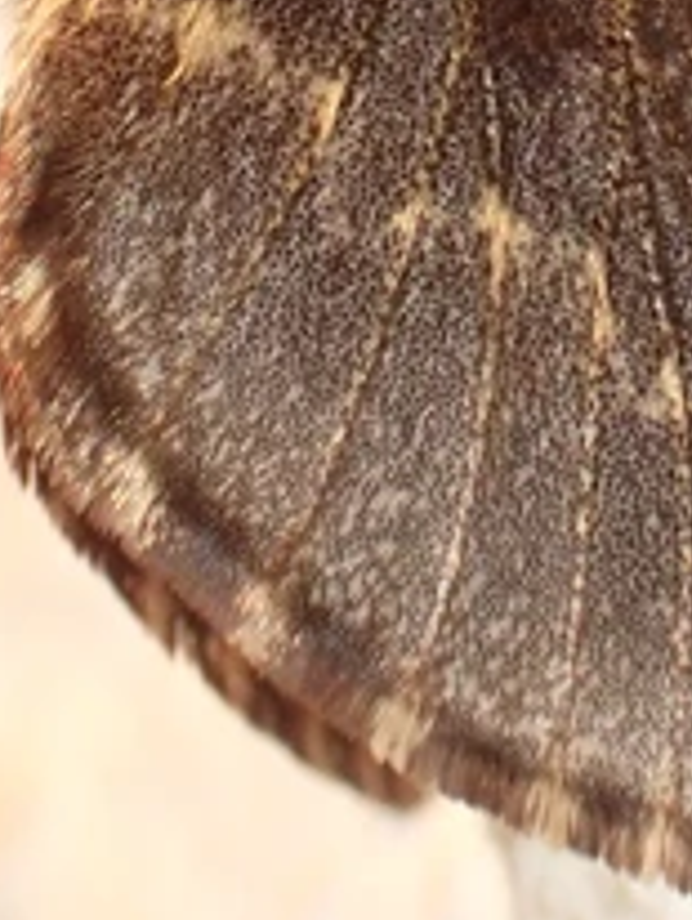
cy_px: -322
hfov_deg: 7.1
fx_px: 5533
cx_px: 701
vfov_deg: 9.3
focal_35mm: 208
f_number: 5
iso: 800
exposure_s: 1/250
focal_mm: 11.88
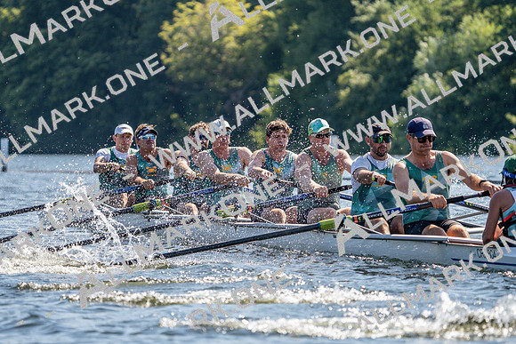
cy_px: 172
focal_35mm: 266
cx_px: 258
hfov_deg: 7.7
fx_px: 3813
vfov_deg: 5.2
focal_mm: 266
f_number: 5.6
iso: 320
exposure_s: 1/1600
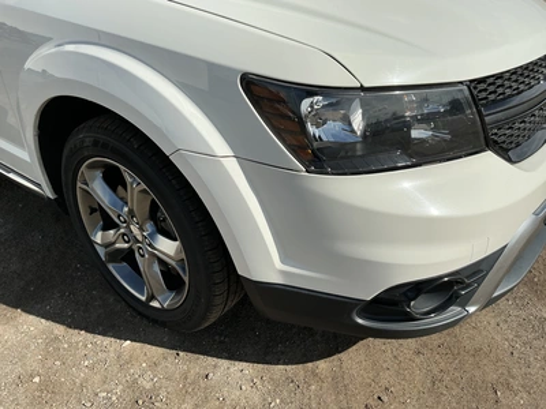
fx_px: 442
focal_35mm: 28
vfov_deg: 49.7
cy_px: 204
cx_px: 273
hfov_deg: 63.4
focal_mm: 3
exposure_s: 1/3322
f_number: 1.8
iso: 25
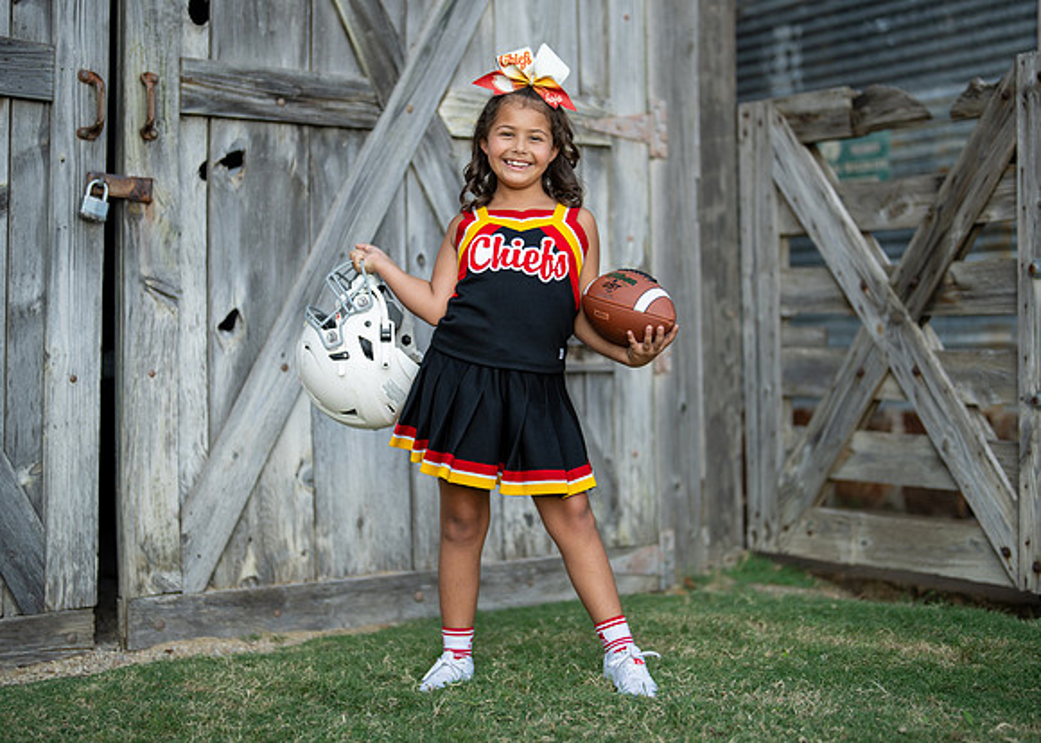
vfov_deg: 25.3
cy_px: 357
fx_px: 1658
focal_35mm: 56
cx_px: 533
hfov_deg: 34.9
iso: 125
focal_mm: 50
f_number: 1.2
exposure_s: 1/2000
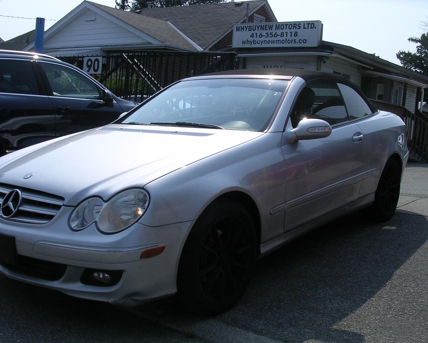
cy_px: 173
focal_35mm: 40
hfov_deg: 45.8
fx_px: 507
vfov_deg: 37.3
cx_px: 205
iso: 100
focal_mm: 5.8
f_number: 5.6
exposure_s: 1/596
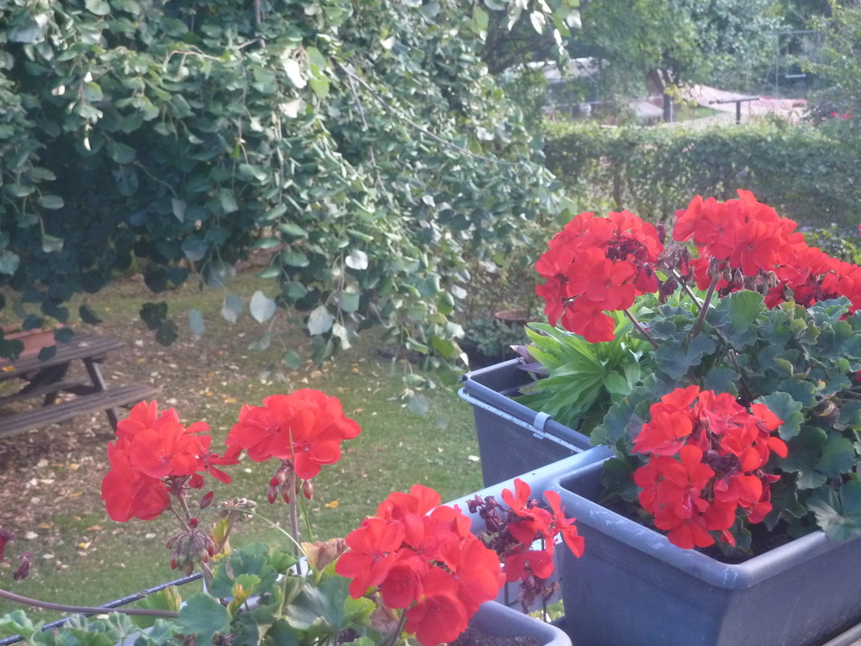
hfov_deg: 27.0
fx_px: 1791
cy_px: 323
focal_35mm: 72
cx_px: 430
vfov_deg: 20.4
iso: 400
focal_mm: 11.9
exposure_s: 1/80
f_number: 4.1
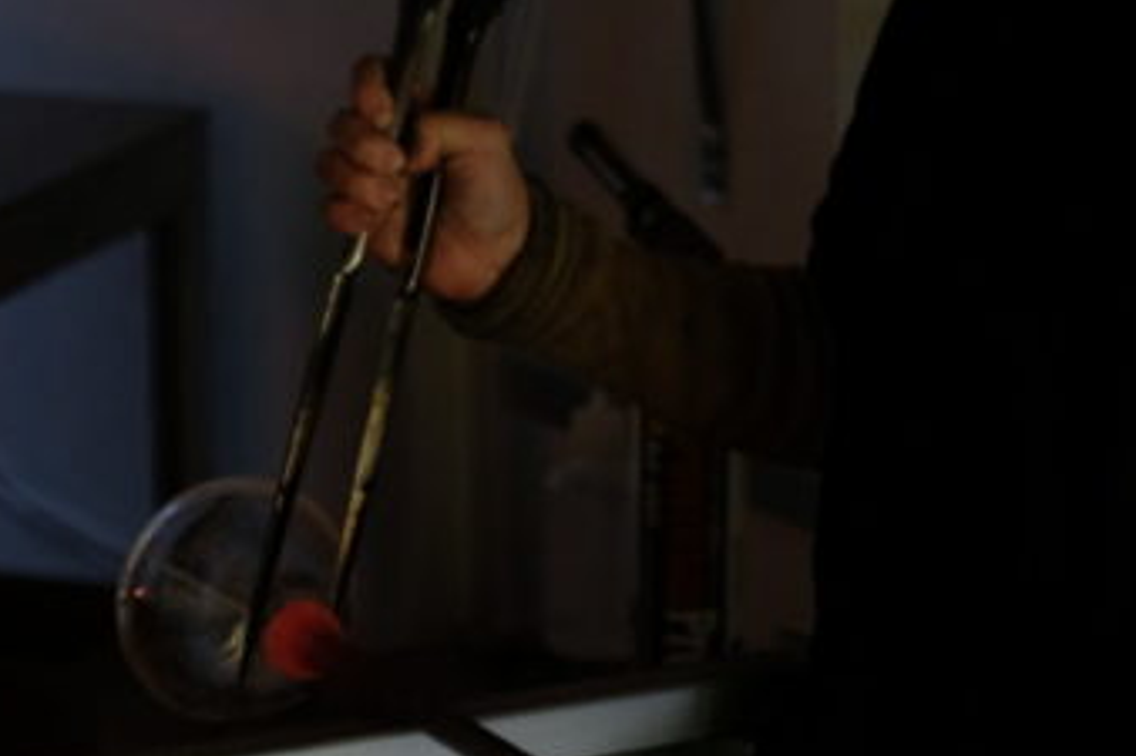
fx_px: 3438
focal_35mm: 109
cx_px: 555
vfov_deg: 12.5
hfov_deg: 18.8
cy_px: 232
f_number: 1.8
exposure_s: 1/180
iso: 400
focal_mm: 32
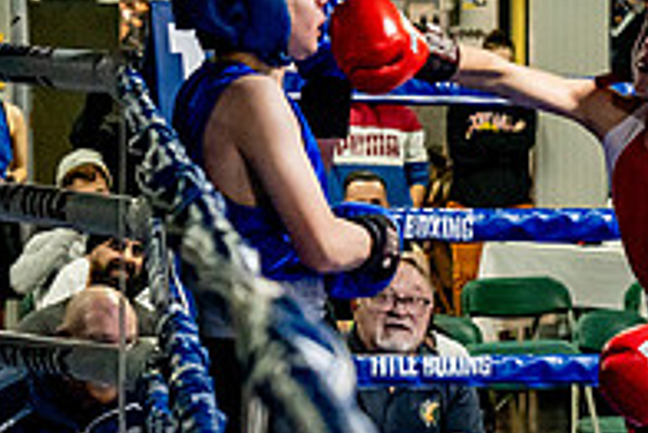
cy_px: 296
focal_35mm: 154
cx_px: 708
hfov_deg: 13.1
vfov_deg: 8.9
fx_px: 2774
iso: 5000
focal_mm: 35
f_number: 2.8
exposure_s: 1/800
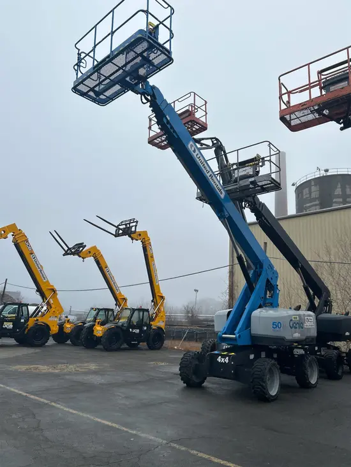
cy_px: 234
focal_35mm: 26
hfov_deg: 53.1
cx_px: 176
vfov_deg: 67.3
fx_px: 351
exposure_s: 1/2632
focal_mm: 5.7
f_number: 1.5
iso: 50
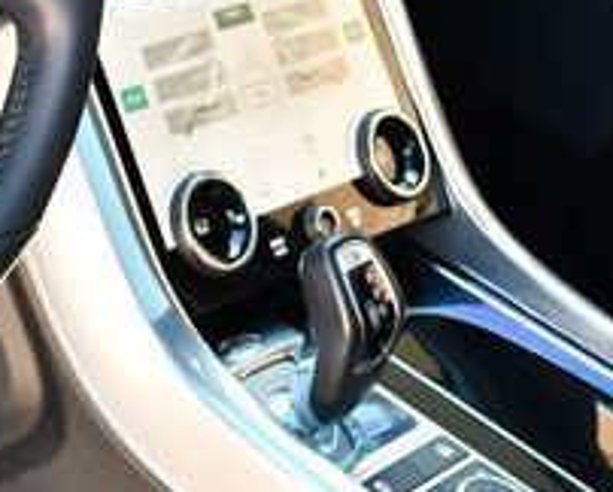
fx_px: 1943
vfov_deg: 14.2
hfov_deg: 17.1
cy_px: -18
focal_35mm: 107
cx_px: -143
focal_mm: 18
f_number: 3.5
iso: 900
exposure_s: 1/125
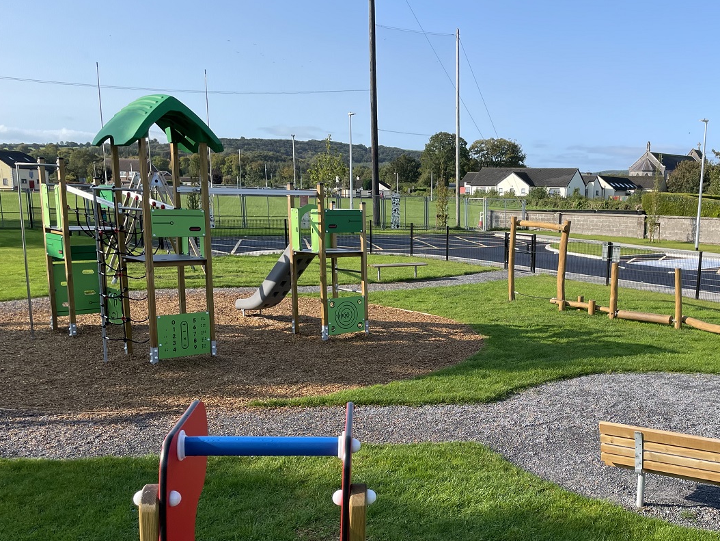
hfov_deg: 49.2
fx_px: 770
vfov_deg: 38.3
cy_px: 360
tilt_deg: -10.9
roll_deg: -0.1
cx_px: 482
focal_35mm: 37
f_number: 1.6
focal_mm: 4.2
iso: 32
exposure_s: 1/1795
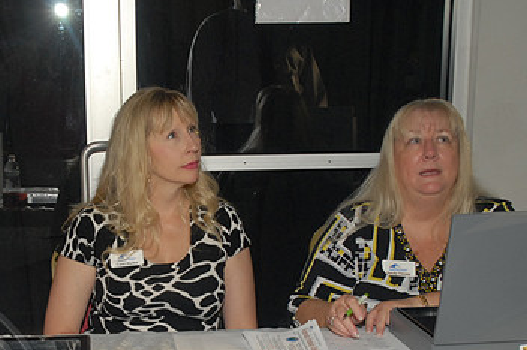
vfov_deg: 17.6
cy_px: 276
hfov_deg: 26.2
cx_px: 171
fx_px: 1124
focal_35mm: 77
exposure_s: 1/125
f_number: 5.6
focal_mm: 31
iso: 500
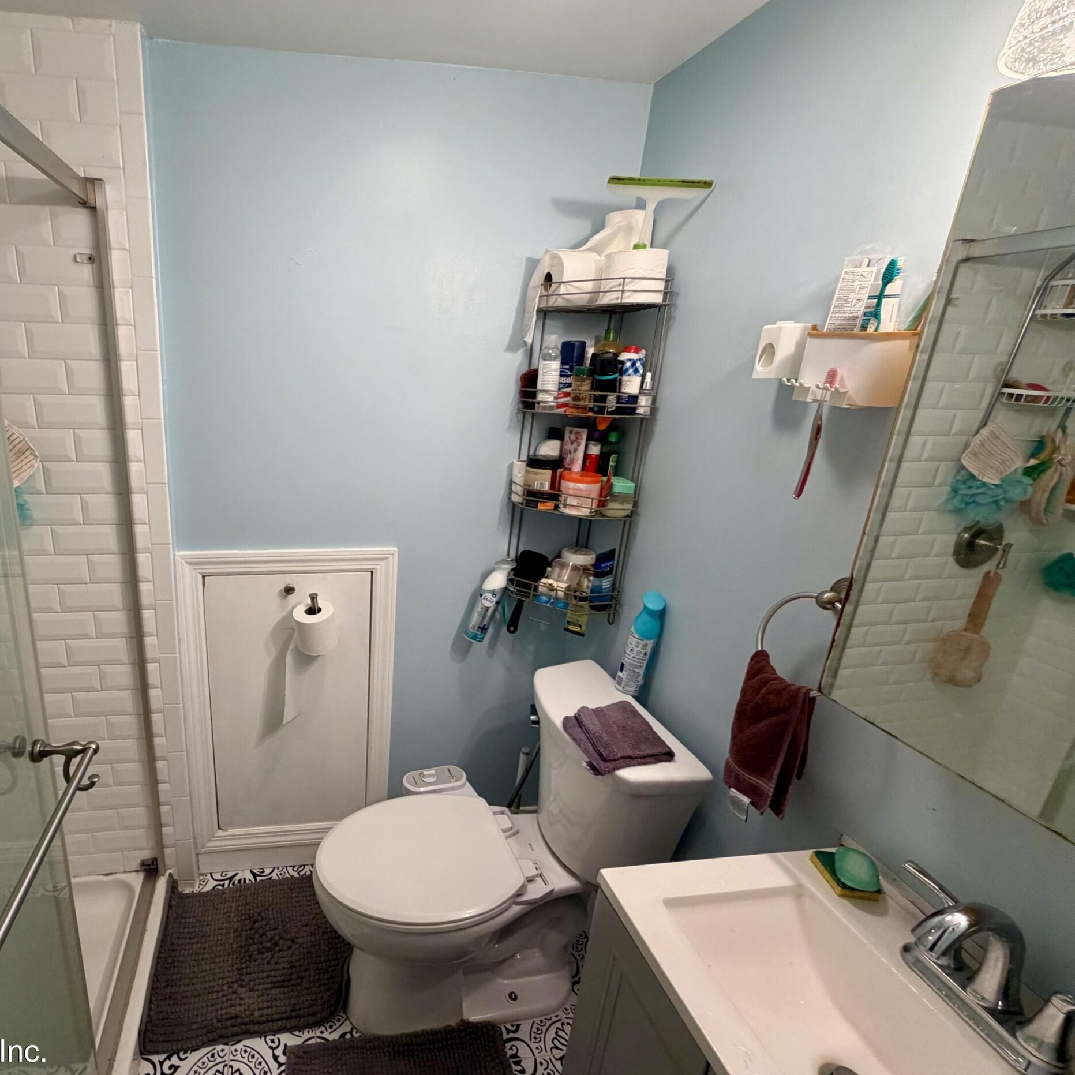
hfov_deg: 81.3
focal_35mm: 17
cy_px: 548
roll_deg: -1.6
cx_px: 364
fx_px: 597
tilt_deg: -17.2
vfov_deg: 84.0
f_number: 2.2
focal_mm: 2.22
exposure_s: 1/120
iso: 250
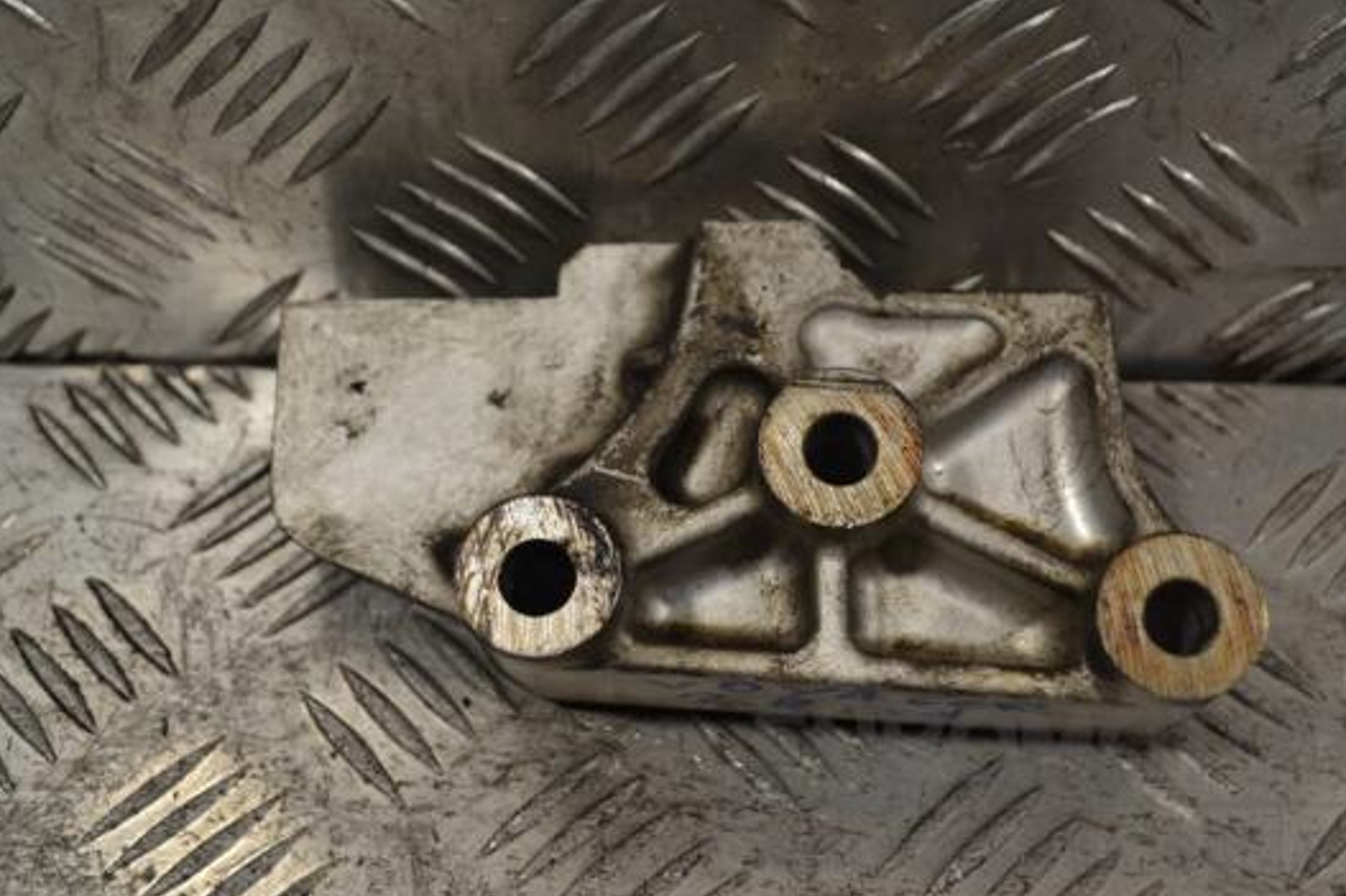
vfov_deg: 27.2
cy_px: 406
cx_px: 707
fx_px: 1853
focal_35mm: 50
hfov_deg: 39.9
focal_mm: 29
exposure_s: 1/125
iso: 280
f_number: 5.6
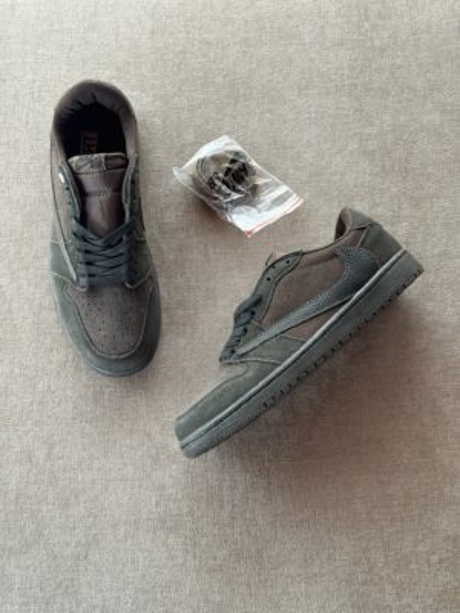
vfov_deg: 39.7
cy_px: 306
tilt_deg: -79.1
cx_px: 230
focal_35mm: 48
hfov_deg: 30.3
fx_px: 850
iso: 100
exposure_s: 1/60
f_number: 1.78
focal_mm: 6.76
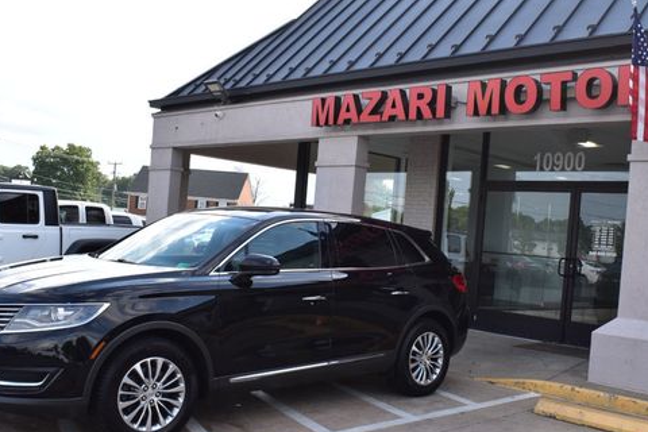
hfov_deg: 48.4
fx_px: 720
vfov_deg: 33.3
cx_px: 362
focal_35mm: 40
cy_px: 258
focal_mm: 20
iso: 400
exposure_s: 1/320
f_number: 10
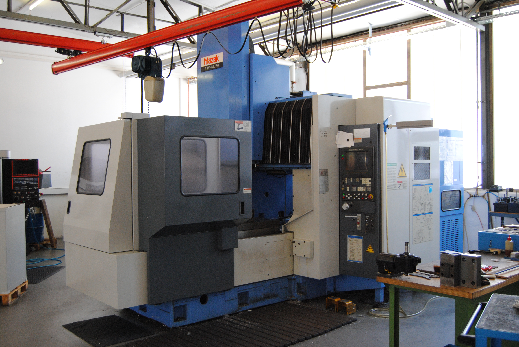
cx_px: 260
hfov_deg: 53.1
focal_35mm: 36
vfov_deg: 37.0
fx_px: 520
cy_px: 174
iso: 800
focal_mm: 24
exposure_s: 1/320
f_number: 3.8
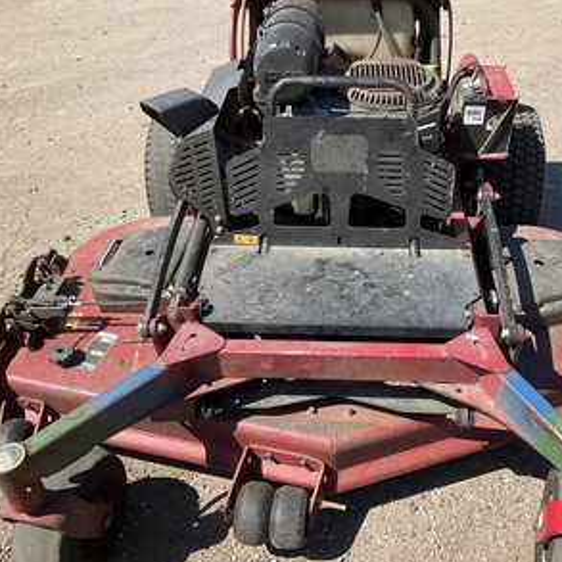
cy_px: 282
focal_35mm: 35
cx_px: 338
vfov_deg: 47.2
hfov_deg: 46.9
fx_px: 643
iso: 25
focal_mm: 3
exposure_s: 1/1168
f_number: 1.8
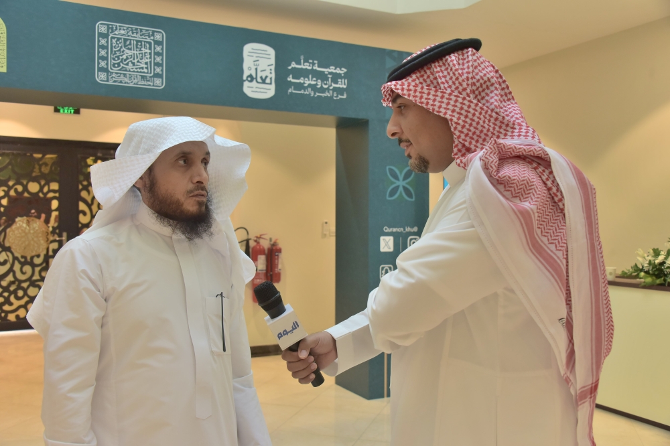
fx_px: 651
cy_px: 223
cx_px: 335
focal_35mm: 35
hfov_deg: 54.5
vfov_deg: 37.8
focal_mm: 35
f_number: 6.3
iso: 1000
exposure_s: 1/160
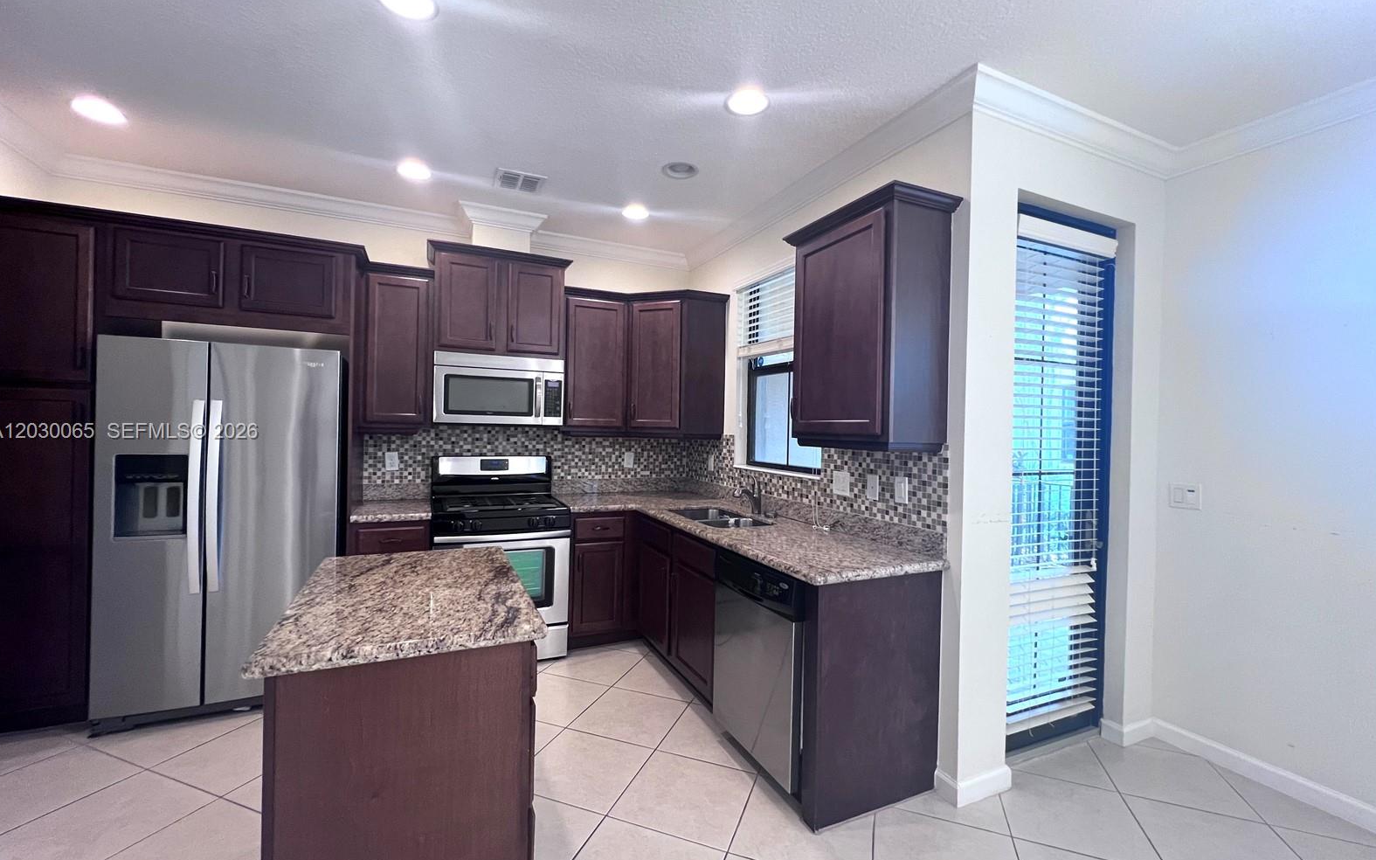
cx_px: 685
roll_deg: -1.0
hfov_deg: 105.3
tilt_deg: -1.3
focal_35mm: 14
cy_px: 433
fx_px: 525
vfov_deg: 78.6
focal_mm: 1.57
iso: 250
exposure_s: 1/60
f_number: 1.8
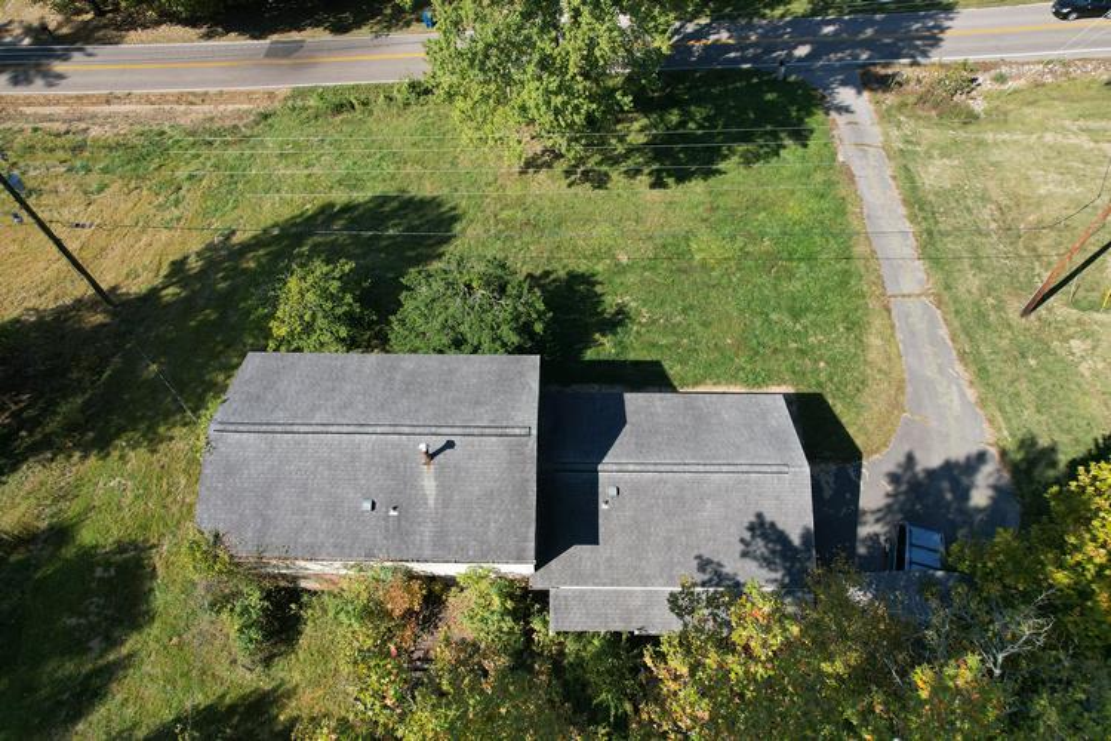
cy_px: 370
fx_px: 679
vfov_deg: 57.2
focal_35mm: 22
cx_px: 556
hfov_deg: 78.6
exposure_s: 1/1250
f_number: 2.8
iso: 100
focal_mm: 8.38
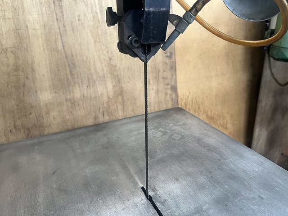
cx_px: 144
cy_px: 108
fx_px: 216
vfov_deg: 53.1
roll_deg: +1.2
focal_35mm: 26
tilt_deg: -24.5
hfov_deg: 67.3
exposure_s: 1/60
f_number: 1.6
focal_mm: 5.1
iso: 160
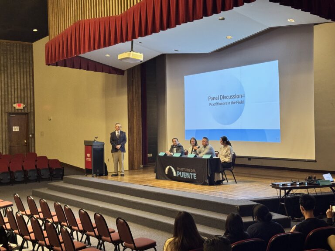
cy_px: 126
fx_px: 465
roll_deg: +1.2
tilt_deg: -0.9
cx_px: 168
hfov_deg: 39.7
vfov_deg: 30.3
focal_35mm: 48
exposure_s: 1/40
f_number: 1.78
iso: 400
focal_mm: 6.76
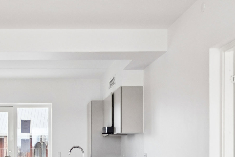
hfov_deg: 33.8
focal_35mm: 58
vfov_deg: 22.5
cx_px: 60
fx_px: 379
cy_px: 155
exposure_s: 1/6
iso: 800
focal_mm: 17.4
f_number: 8
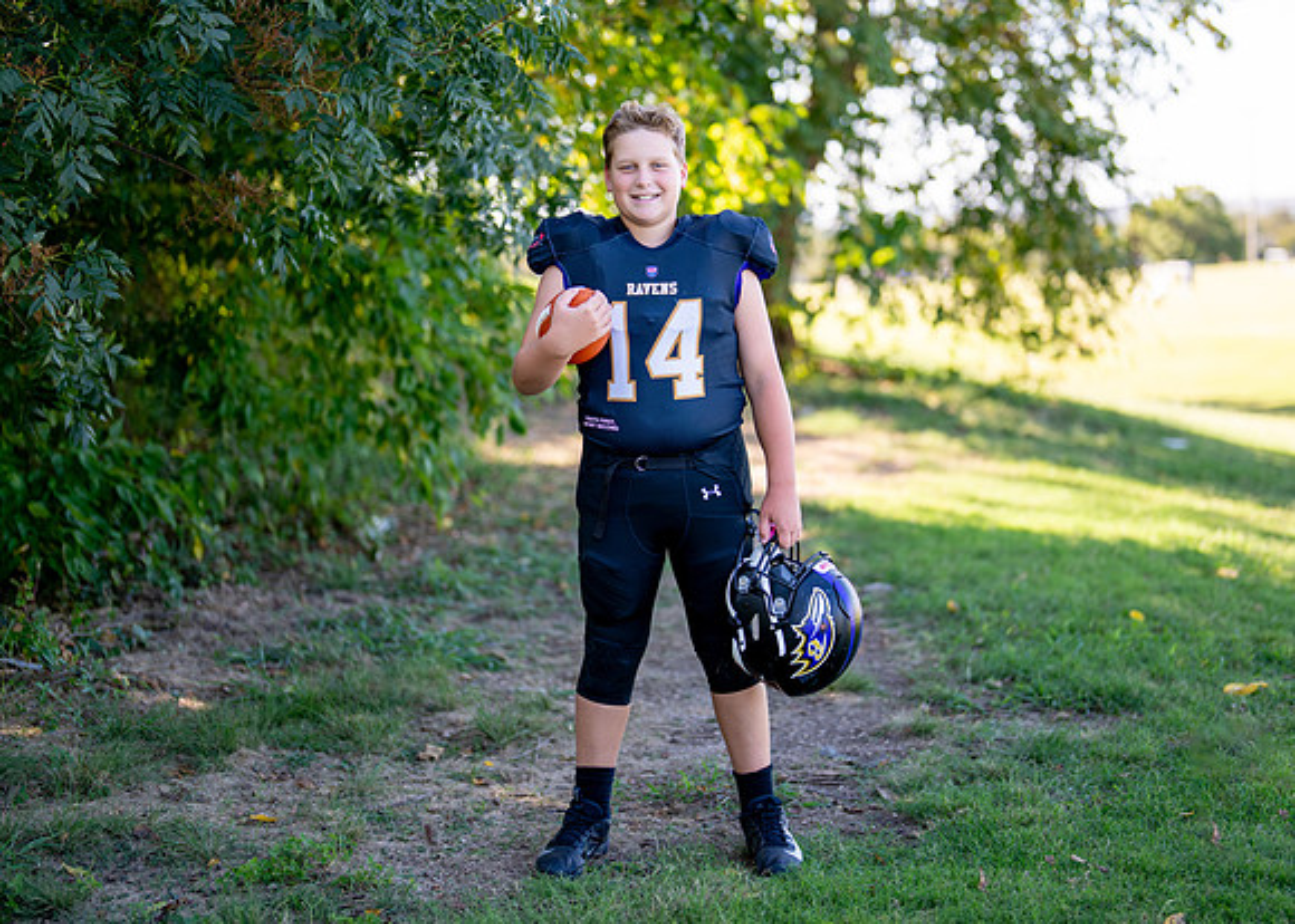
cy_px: 437
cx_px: 705
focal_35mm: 59
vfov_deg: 23.9
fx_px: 2187
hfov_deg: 33.0
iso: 100
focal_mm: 50
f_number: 1.2
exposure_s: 1/1250
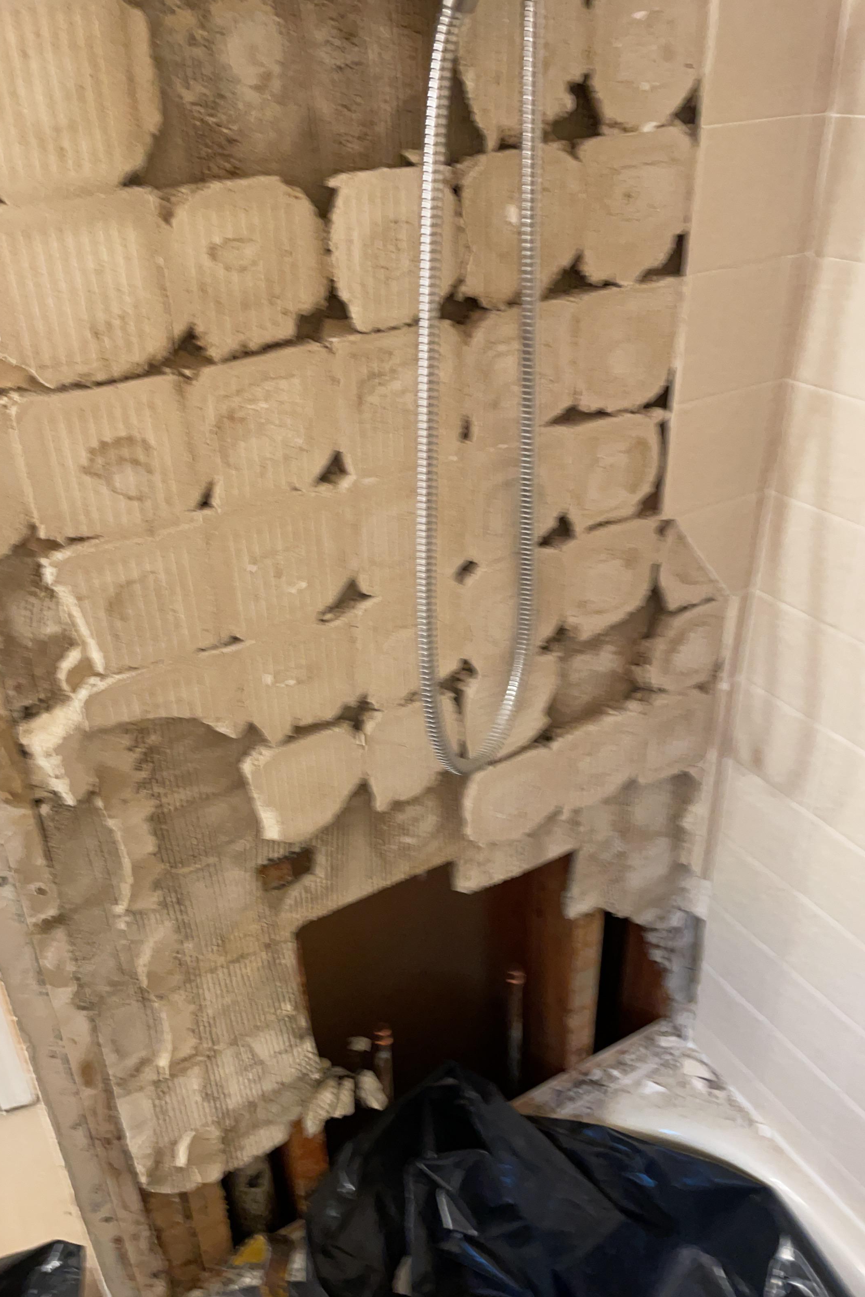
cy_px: 648
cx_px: 369
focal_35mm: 34
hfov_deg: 38.8
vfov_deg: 55.8
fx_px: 1225
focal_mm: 4.2
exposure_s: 1/30
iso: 200
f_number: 1.6
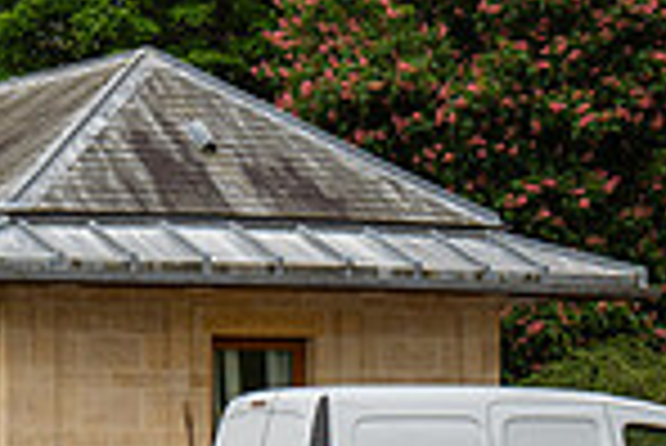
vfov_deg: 8.3
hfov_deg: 12.4
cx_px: 252
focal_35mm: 166
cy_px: 286
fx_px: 3074
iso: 800
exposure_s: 1/400
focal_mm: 41
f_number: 11
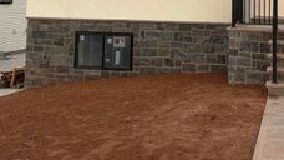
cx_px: 193
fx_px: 467
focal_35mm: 62
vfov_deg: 18.1
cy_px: -48
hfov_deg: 33.5
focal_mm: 5.96
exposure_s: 1/571
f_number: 1.6
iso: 50
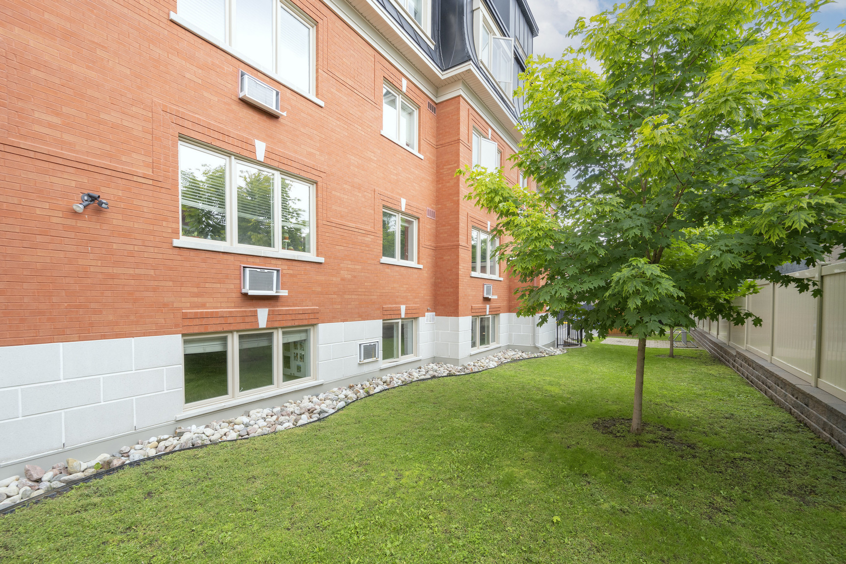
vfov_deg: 79.2
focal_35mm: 14
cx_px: 423
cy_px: 282
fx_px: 341
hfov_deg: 102.3
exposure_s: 1/80
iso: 320
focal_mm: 14.5
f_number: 8
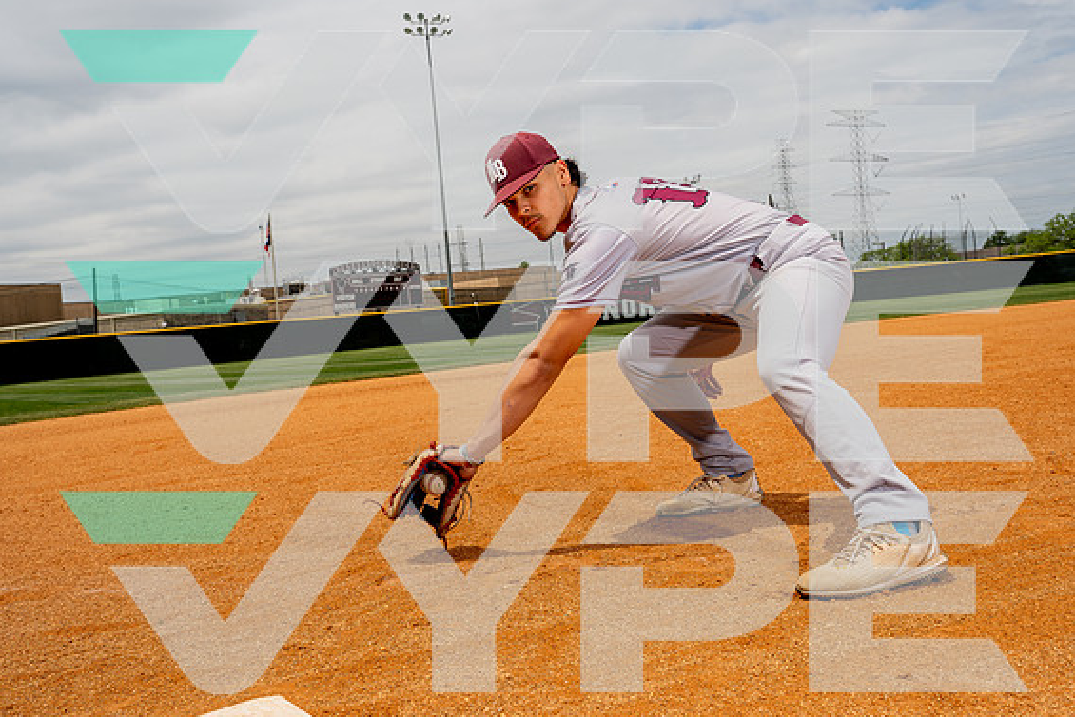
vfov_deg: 34.2
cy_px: 362
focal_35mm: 39
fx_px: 1165
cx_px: 550
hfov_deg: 49.5
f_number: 10
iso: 100
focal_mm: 38
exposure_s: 1/250
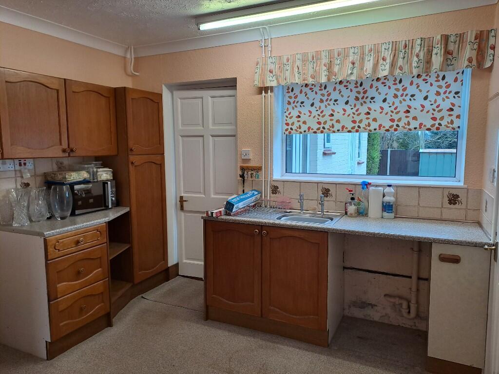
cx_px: 250
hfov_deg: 69.4
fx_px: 360
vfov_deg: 54.9
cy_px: 187
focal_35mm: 25
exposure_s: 1/100
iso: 50
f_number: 1.8
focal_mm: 4.65
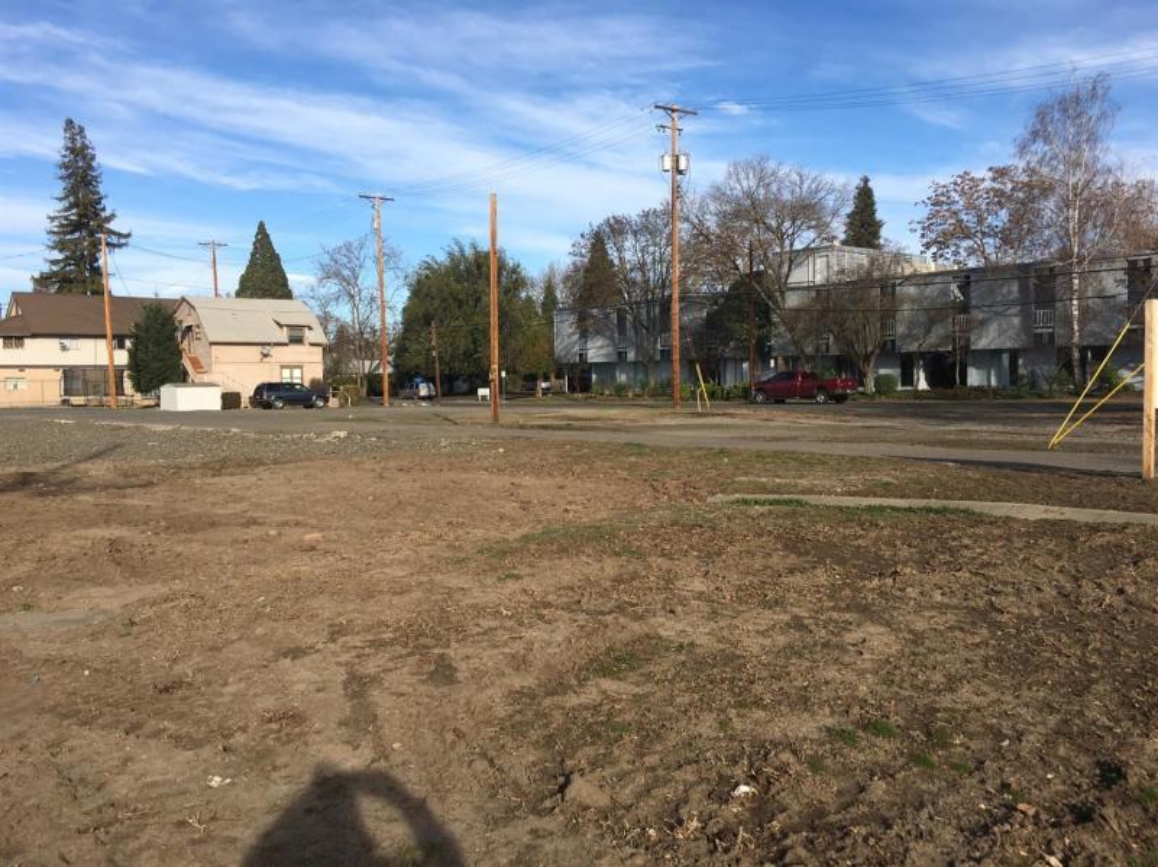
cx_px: 579
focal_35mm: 29
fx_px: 970
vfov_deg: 48.2
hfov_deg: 61.7
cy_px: 434
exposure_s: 1/1538
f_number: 2.2
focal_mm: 4.15
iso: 25
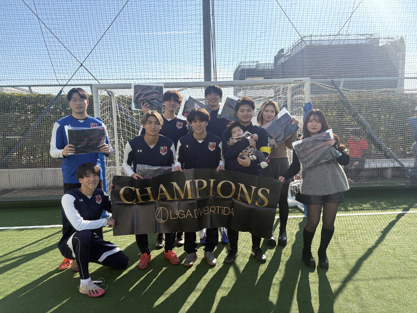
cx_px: 208
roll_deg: +1.4
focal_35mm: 26
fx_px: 313
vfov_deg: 53.1
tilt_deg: -6.1
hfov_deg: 67.3
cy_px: 156
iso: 64
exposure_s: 1/2075
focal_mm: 5.96
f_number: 1.6
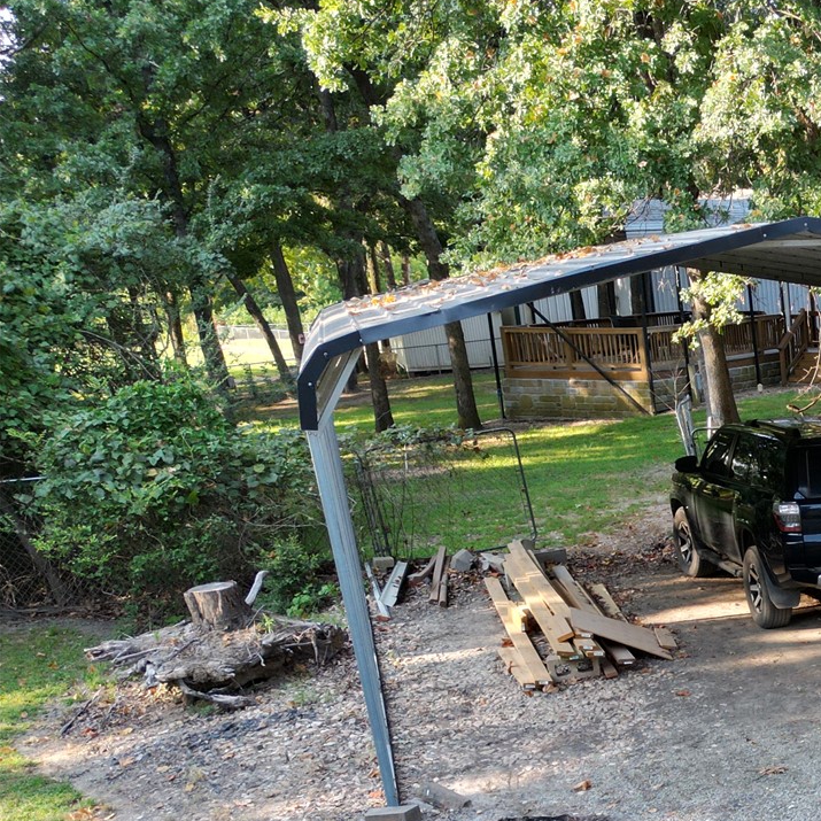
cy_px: 720
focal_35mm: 57
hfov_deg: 25.4
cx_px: 1101
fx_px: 1529
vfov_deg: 29.0
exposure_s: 1/500
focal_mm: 6.72
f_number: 1.7
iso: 200
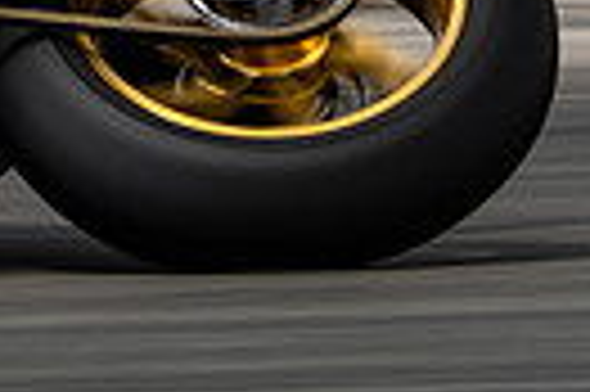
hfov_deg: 1.1
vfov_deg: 0.7
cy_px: -354
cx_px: -572
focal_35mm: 1865
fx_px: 30527
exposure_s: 1/250
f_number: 6.4
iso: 160
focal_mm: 280
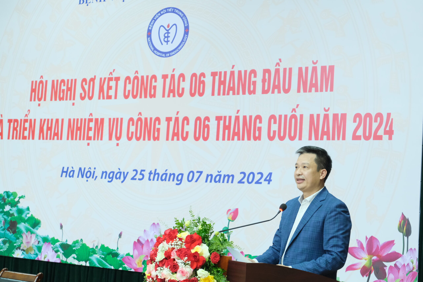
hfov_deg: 29.7
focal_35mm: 68
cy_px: 141
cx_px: 212
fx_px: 799
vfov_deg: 20.0
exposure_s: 1/14
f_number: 5.6
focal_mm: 45
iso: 3200
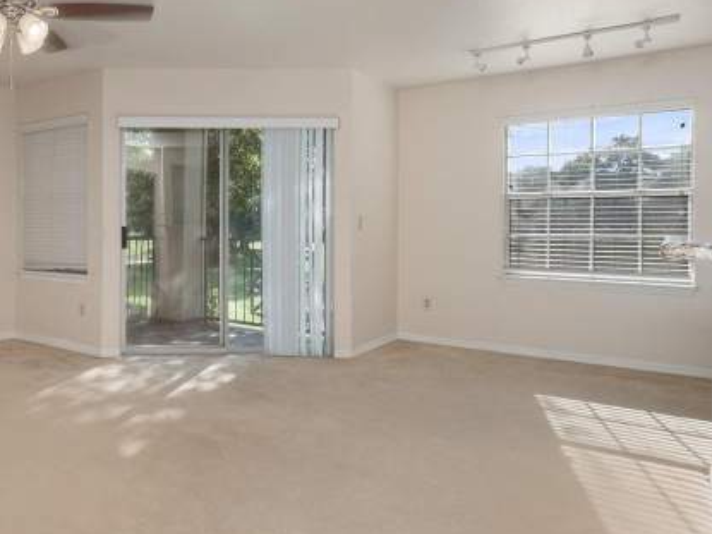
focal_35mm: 27
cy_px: 220
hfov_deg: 58.4
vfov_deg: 51.1
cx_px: 108
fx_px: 555
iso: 400
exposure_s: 1/60
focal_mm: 7
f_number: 8
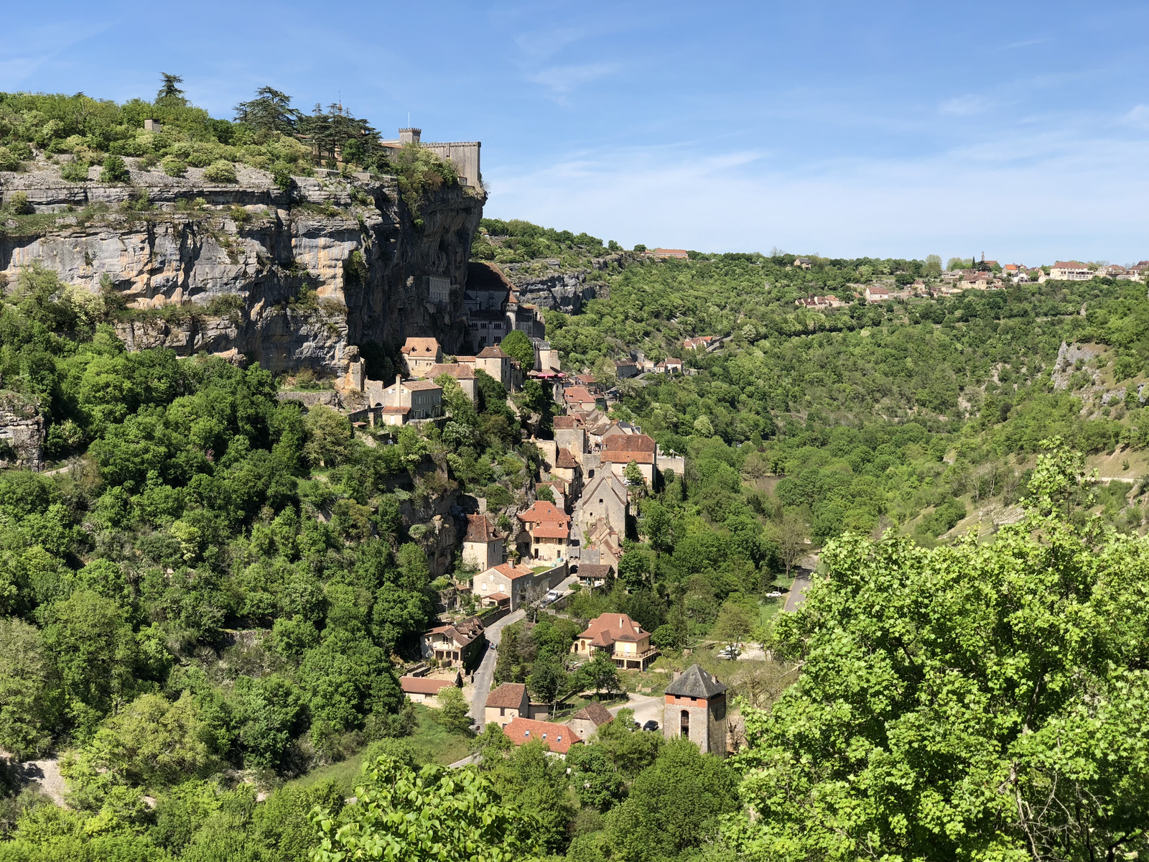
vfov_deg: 28.0
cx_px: 574
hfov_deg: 36.8
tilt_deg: -2.3
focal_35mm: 52
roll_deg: +0.2
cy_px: 431
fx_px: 1726
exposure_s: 1/906
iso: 16
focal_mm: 6
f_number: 2.4
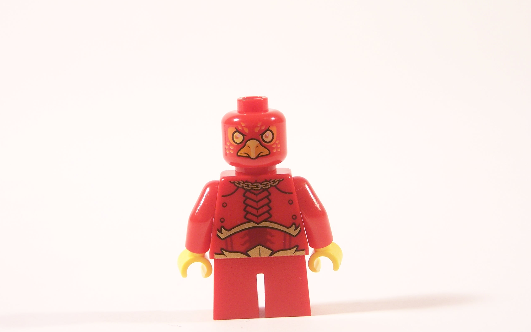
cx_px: 266
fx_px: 1809
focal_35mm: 125
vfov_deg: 10.5
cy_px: 152
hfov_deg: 16.7
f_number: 3.2
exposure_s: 1/15
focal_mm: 19.4
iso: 100
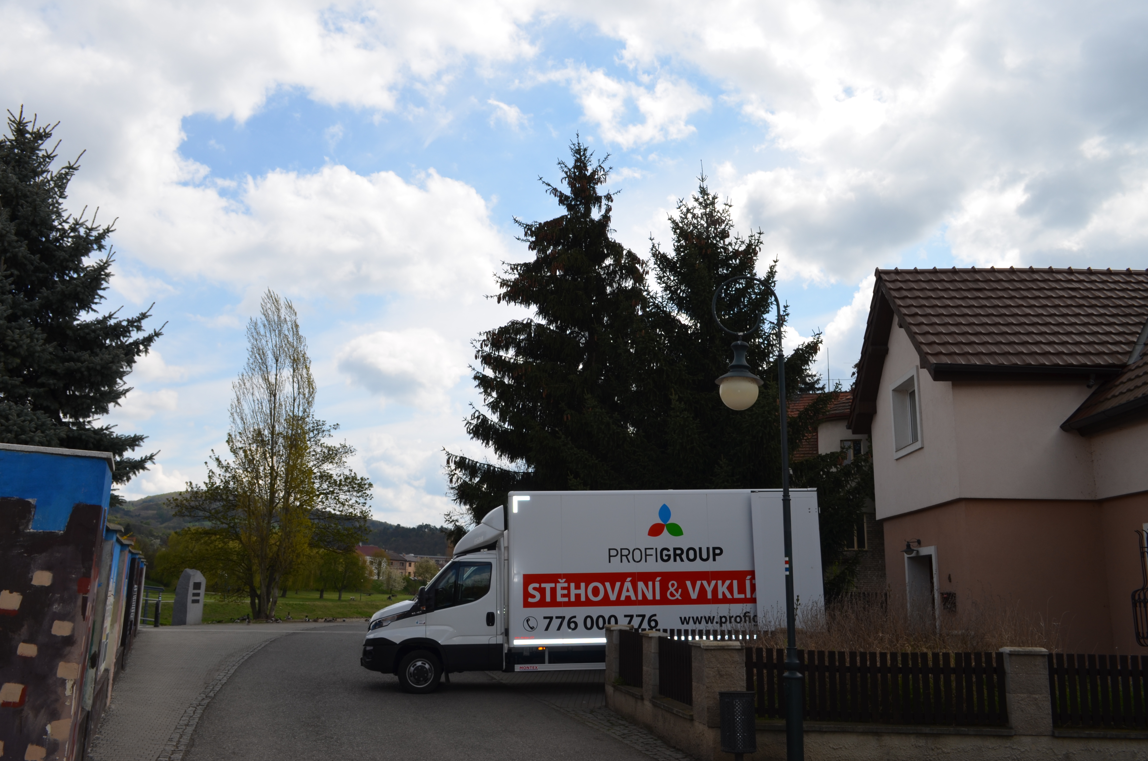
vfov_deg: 43.4
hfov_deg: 62.0
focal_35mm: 30
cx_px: 574
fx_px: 955
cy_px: 380
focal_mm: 20
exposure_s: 1/200
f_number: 11
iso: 100
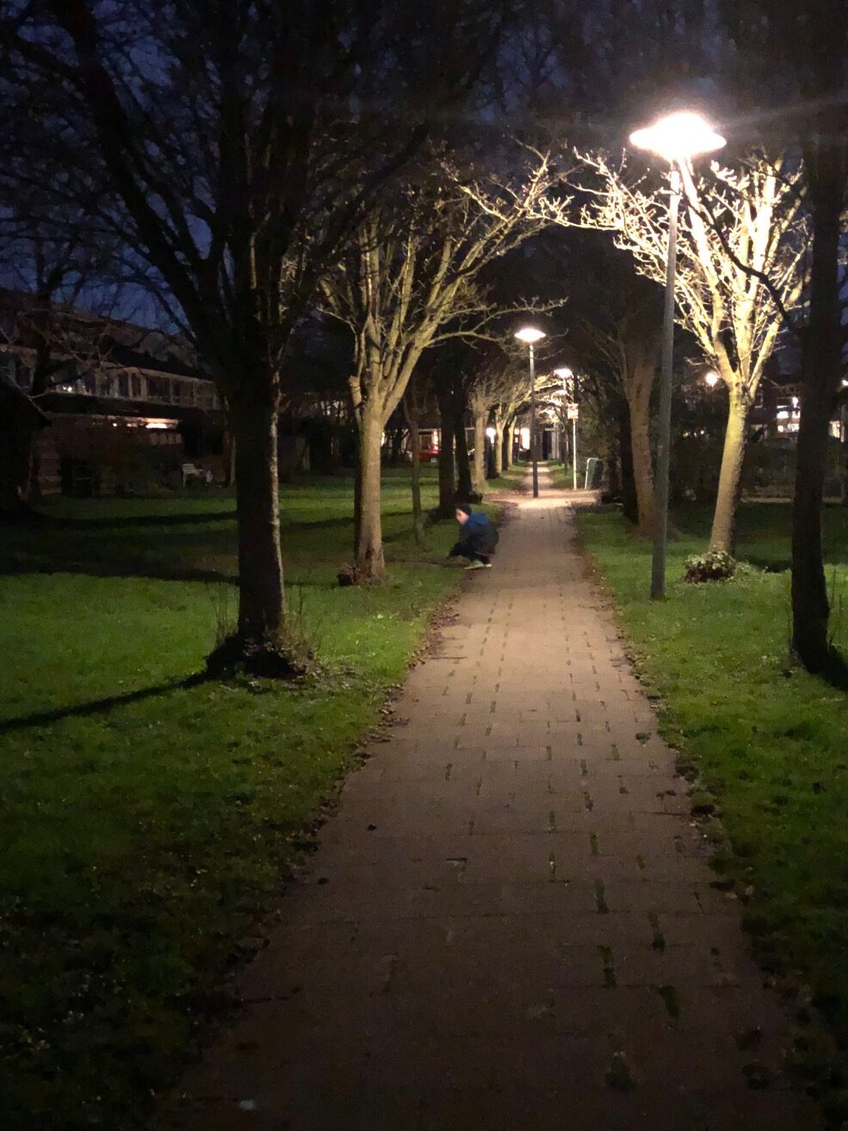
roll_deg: +1.3
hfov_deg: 33.5
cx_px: 492
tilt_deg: -6.3
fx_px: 1404
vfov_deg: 43.8
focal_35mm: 43
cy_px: 598
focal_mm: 3.99
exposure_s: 1/4
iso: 2000
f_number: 1.8
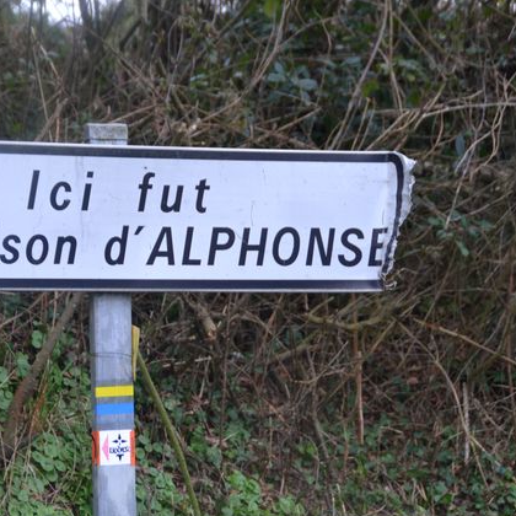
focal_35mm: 97
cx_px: 131
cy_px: 260
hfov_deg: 17.8
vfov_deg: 17.9
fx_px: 1636
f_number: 5.6
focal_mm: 50
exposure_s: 1/125
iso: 320
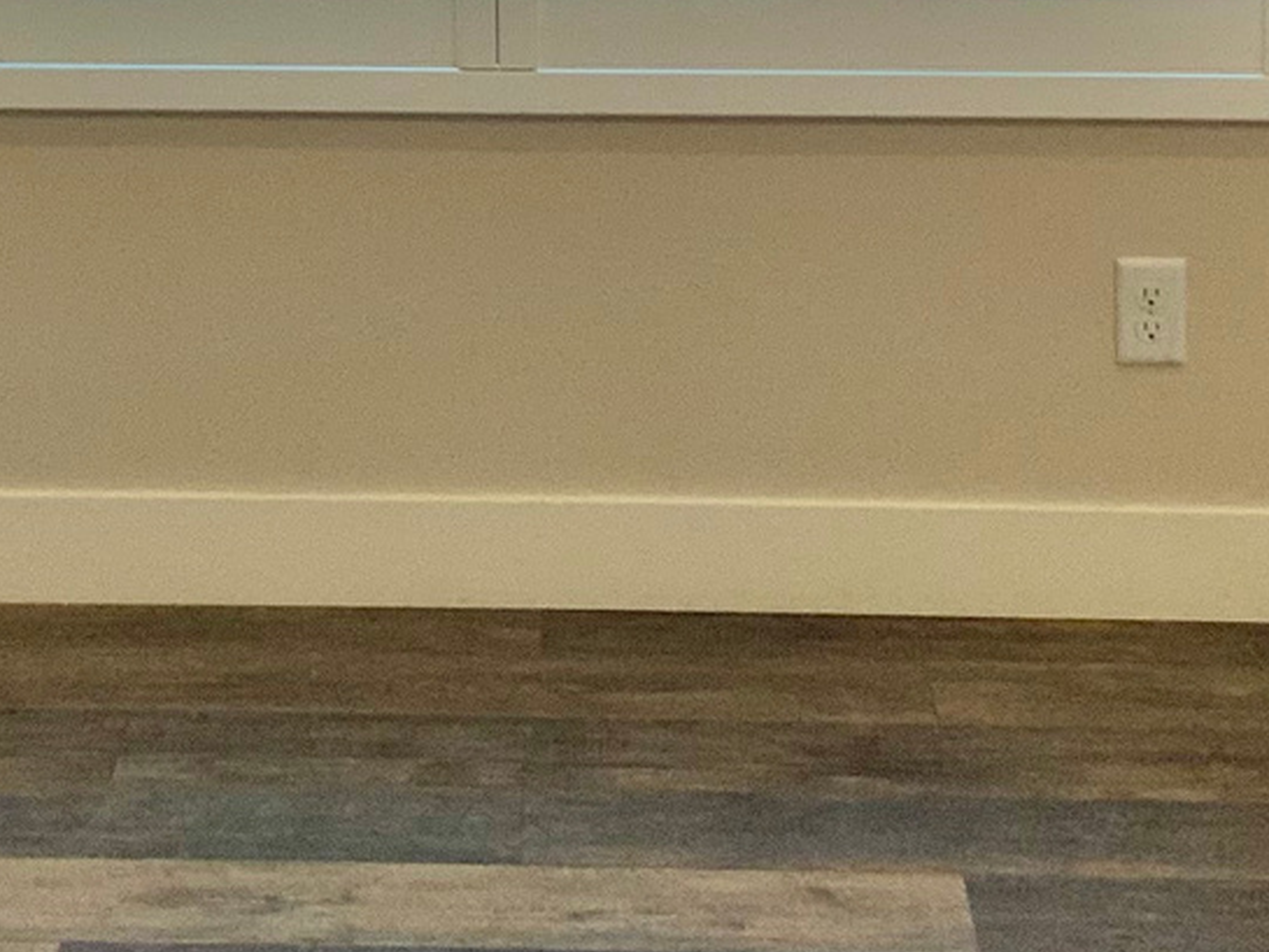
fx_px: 3997
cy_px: -310
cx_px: 375
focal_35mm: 109
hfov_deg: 18.0
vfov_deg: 13.1
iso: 50
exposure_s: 1/60
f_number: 1.8
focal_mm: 3
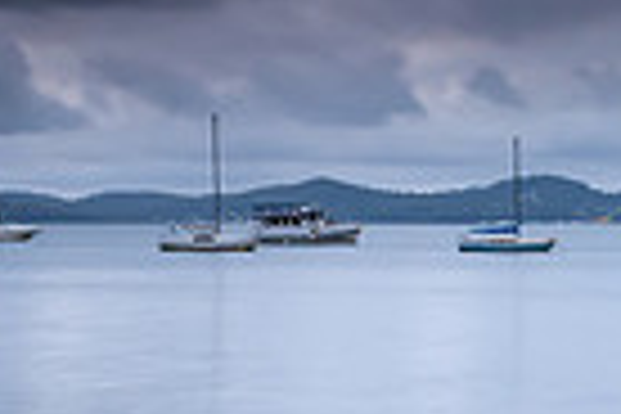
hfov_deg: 17.4
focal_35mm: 104
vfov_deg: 13.2
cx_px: -356
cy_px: 173
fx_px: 1794
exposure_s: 3
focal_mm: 16
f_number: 8
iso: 400
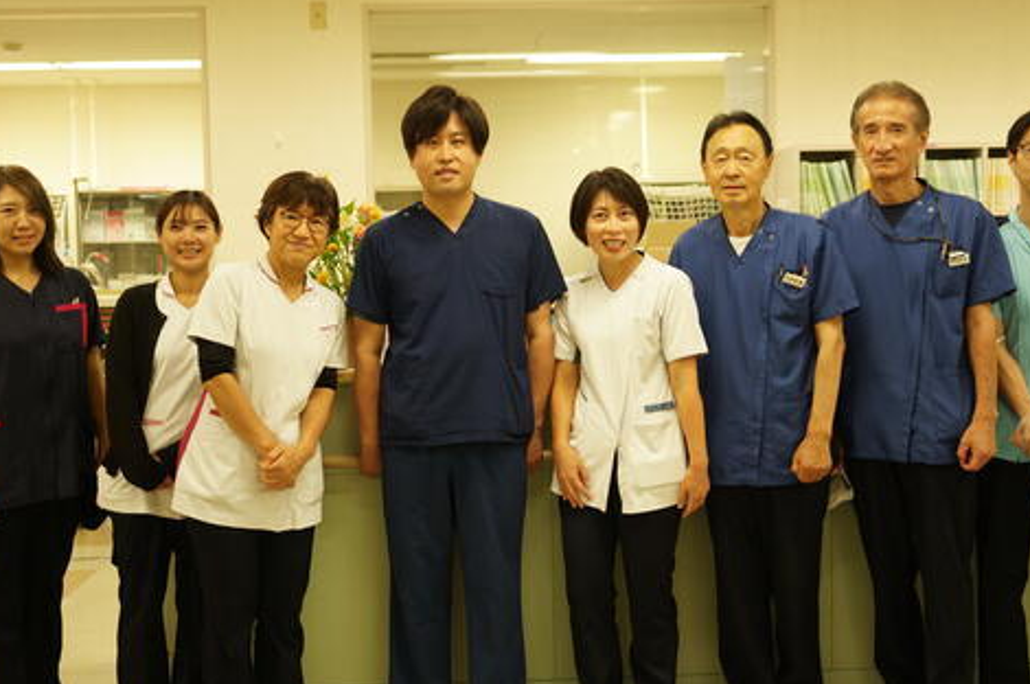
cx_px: 526
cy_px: 358
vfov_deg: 29.2
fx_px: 1314
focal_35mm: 46
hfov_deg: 42.8
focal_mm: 24
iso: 100
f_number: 1.8
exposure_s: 1/60
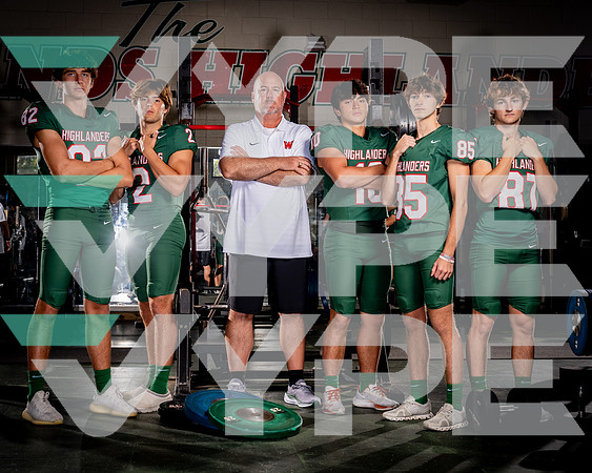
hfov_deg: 30.9
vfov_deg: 24.9
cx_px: 282
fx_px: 1071
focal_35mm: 61
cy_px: 239
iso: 200
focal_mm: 52
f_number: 5.6
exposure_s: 1/250
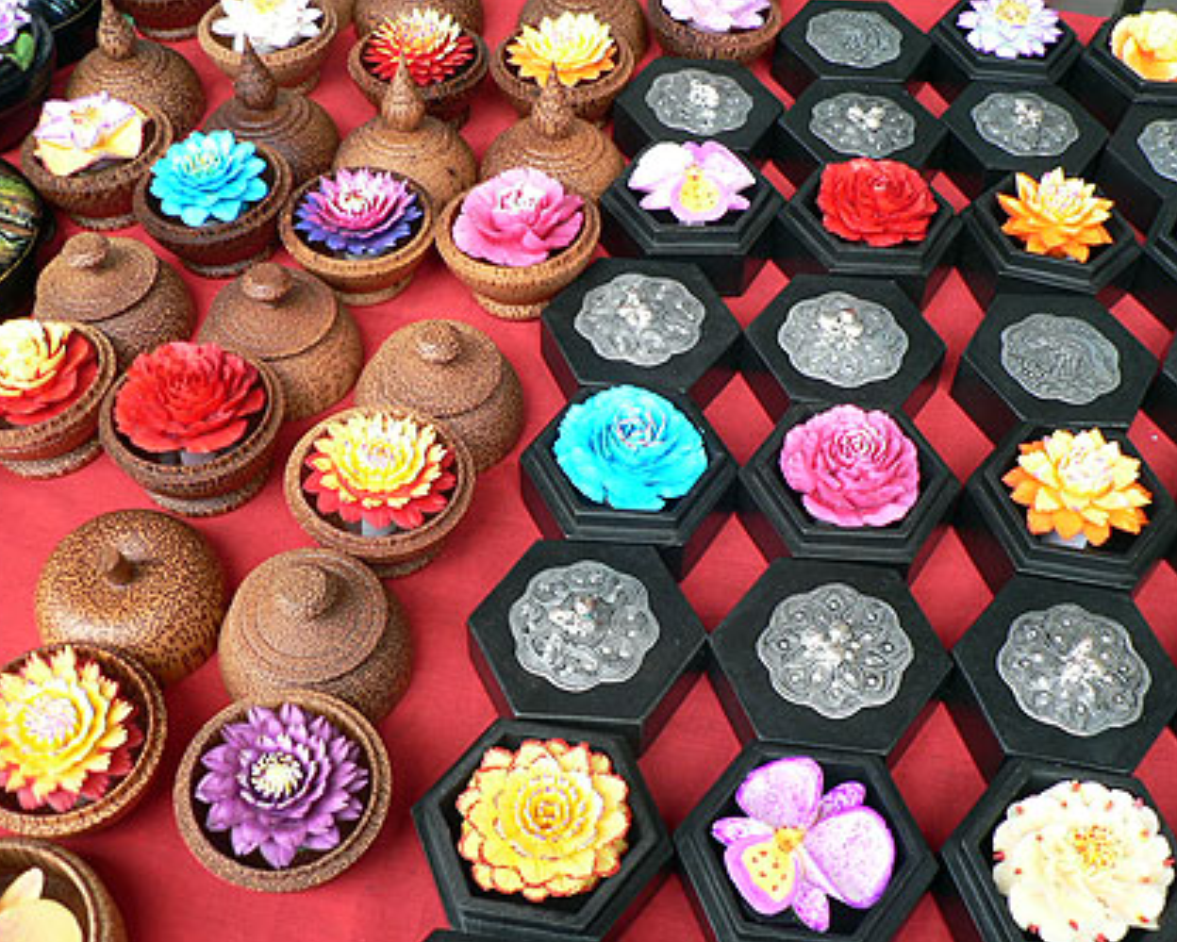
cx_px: 617
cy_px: 470
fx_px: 1324
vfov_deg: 39.2
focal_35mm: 38
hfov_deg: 47.9
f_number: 2.8
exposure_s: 1/60
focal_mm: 6
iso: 80
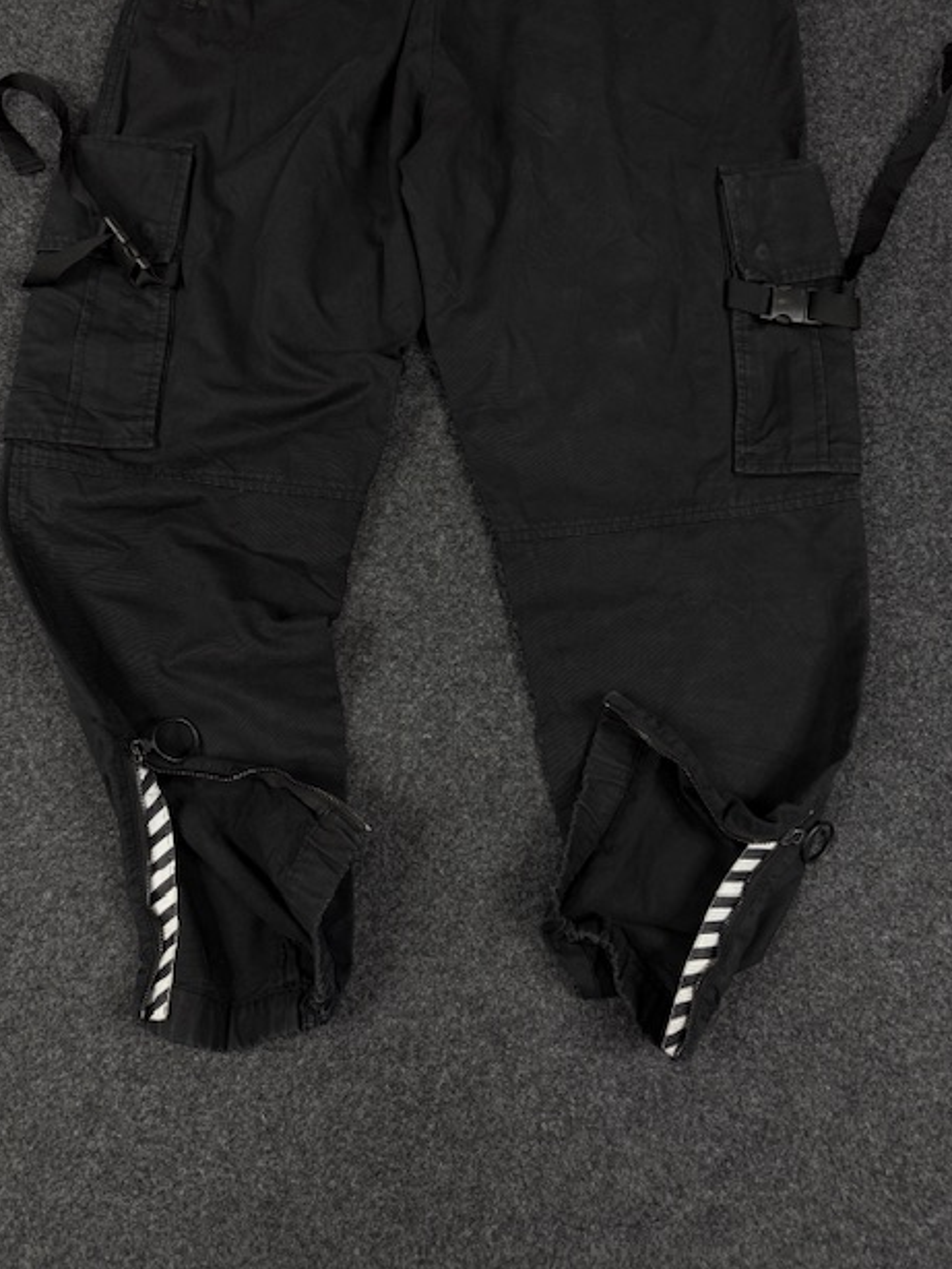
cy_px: 616
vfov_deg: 69.4
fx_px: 916
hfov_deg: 54.9
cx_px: 467
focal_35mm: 25
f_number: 1.78
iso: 160
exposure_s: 1/100
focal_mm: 6.76
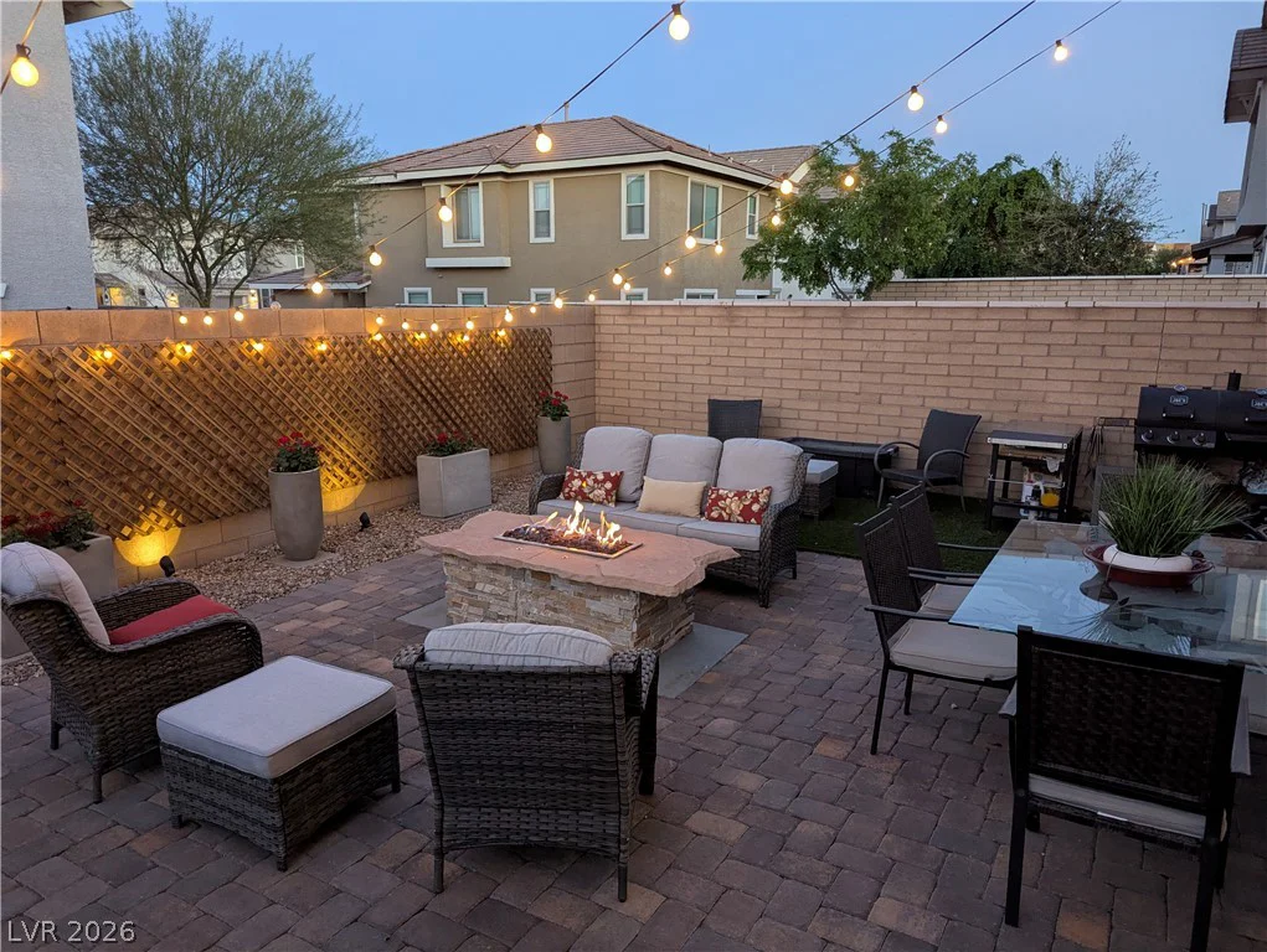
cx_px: 634
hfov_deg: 71.5
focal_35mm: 24
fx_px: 879
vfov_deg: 56.9
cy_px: 476
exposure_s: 1/50
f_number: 1.85
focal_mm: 6.81
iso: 559
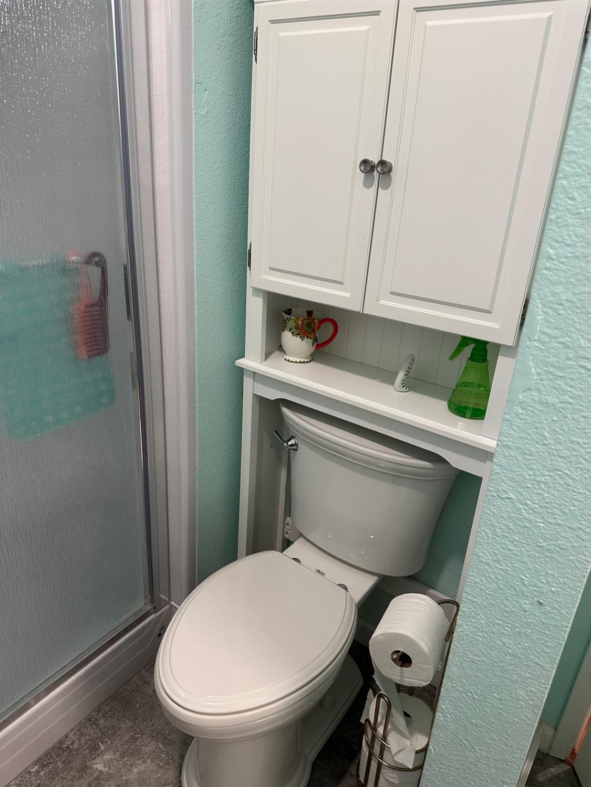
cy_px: 394
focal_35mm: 24
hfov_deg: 56.8
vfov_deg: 71.6
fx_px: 546
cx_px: 296
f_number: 1.78
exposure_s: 1/120
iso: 200
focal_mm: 6.86
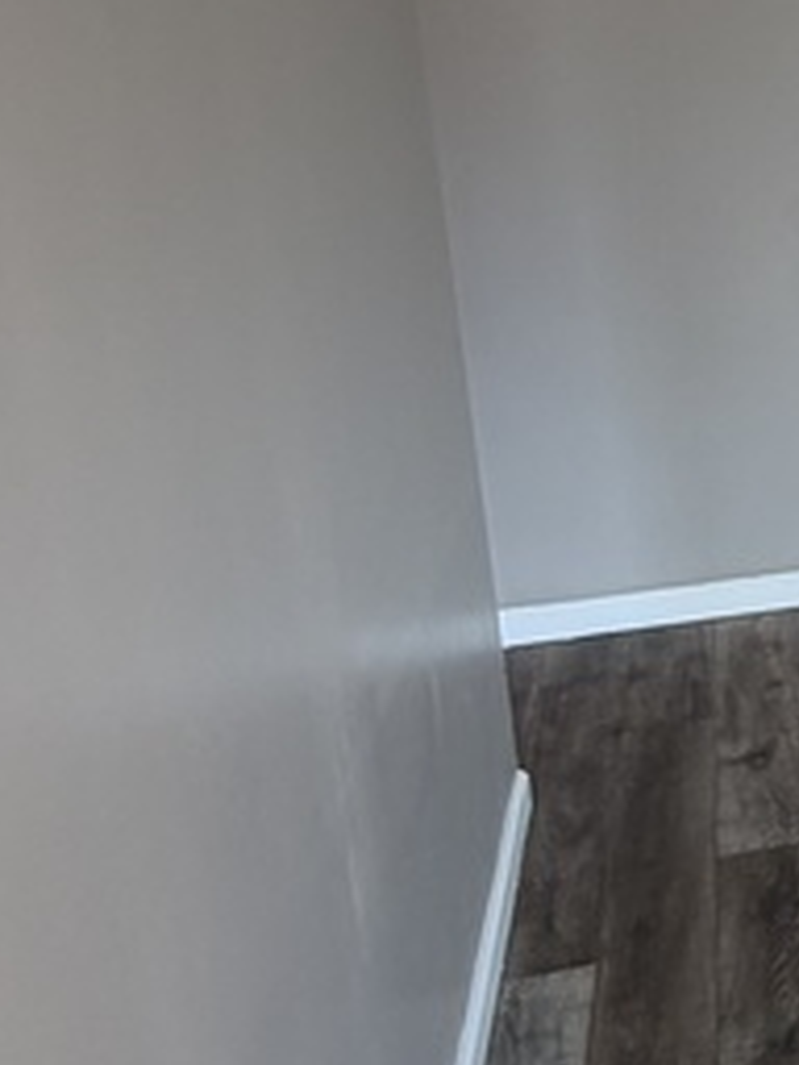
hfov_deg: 18.9
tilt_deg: -12.2
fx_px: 1816
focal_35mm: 59
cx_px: 1452
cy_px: 333
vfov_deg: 32.4
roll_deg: +0.9
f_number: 2.2
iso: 100
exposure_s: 1/121
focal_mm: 2.22
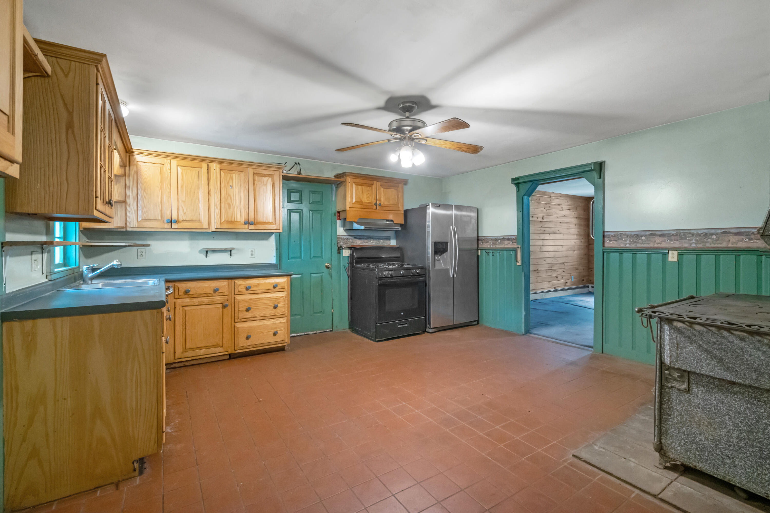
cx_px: 385
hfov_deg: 96.7
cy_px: 256
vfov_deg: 73.7
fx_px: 342
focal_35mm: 16
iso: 5000
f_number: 8
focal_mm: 16
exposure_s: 1/30
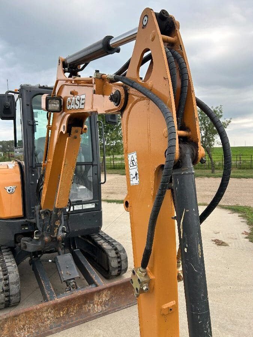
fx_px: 253
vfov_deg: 67.3
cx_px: 126
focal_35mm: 26
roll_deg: +1.7
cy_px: 168
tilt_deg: -3.8
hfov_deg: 53.1
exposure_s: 1/1698
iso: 50
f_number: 1.5
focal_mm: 5.7
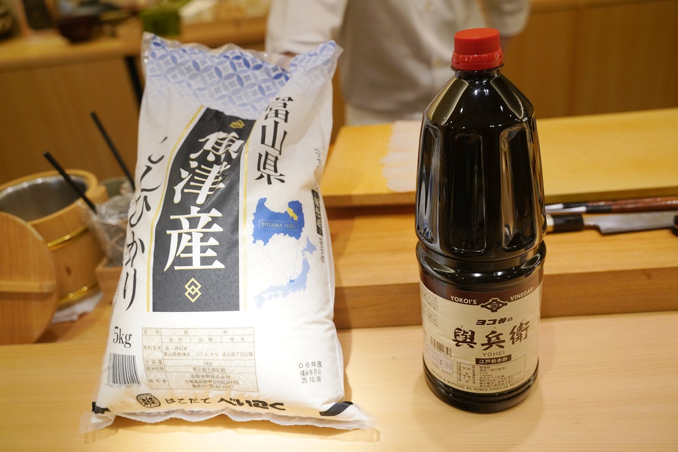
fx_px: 603
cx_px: 339
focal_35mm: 32
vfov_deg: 41.1
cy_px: 226
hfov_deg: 58.7
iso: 1250
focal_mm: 32
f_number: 4
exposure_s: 1/160
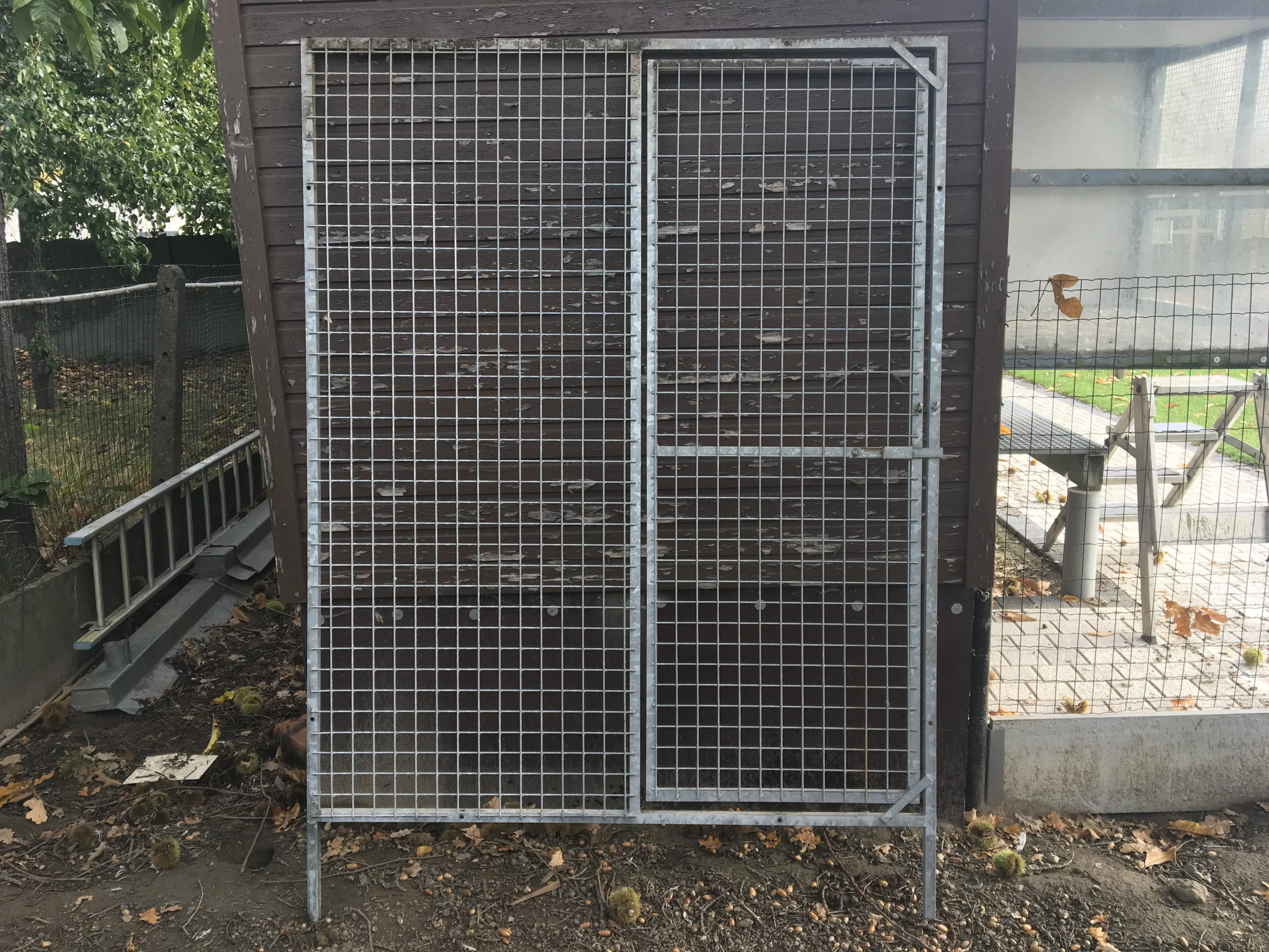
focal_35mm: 29
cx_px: 634
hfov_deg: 61.7
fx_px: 1063
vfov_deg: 48.2
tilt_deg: -10.7
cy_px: 476
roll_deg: +1.5
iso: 25
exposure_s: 1/134
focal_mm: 4.15
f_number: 2.2
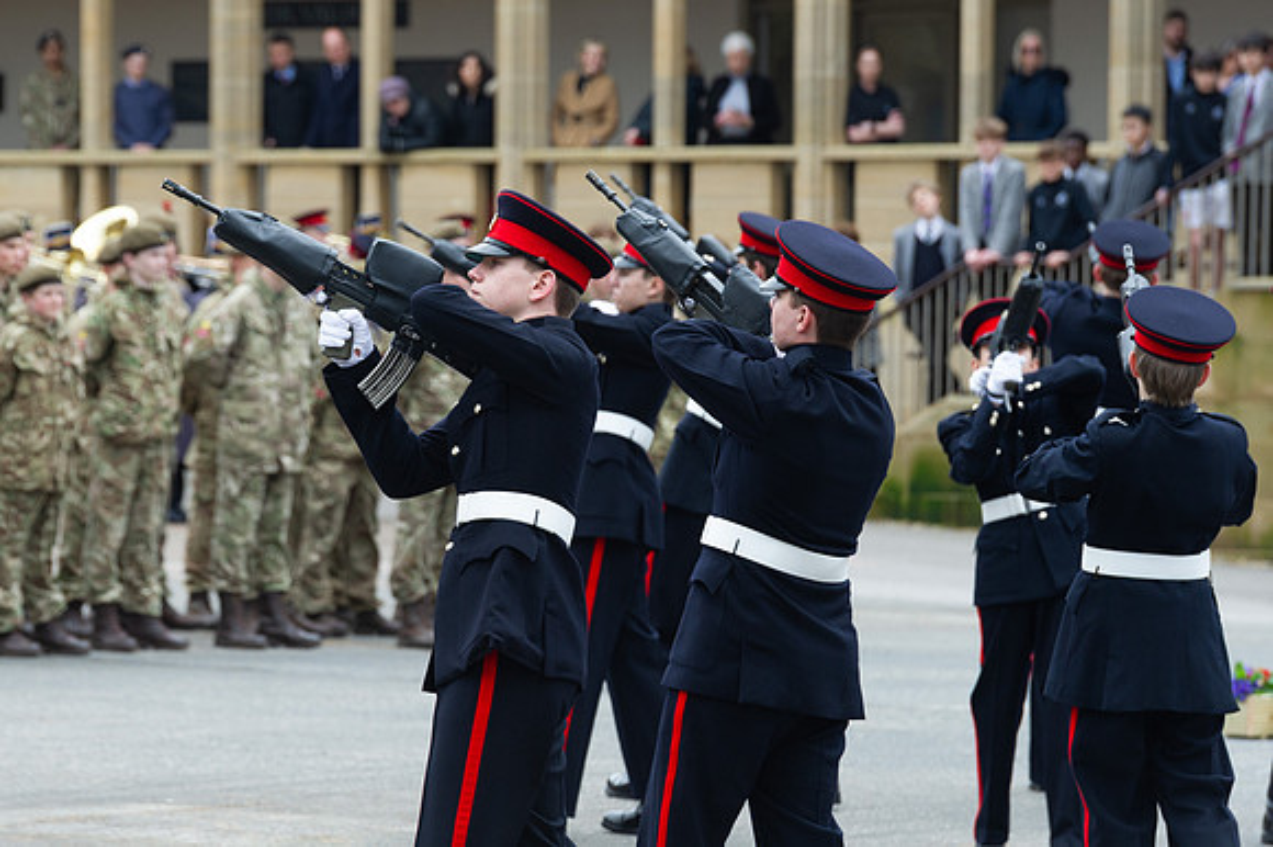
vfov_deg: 5.1
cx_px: 511
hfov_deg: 7.7
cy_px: 436
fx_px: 9501
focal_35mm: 269
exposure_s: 1/250
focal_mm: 200
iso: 640
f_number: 6.3
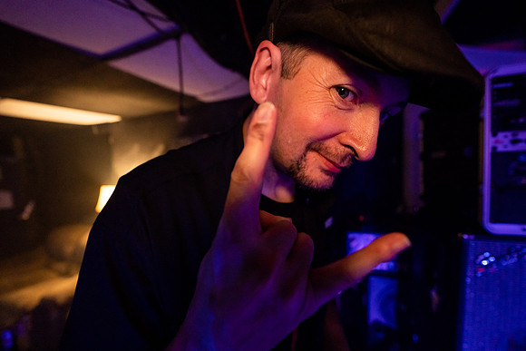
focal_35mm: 14
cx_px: 263
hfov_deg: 104.2
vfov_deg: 81.2
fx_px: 205
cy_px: 176
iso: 2500
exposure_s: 1/250
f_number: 2.8
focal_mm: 14
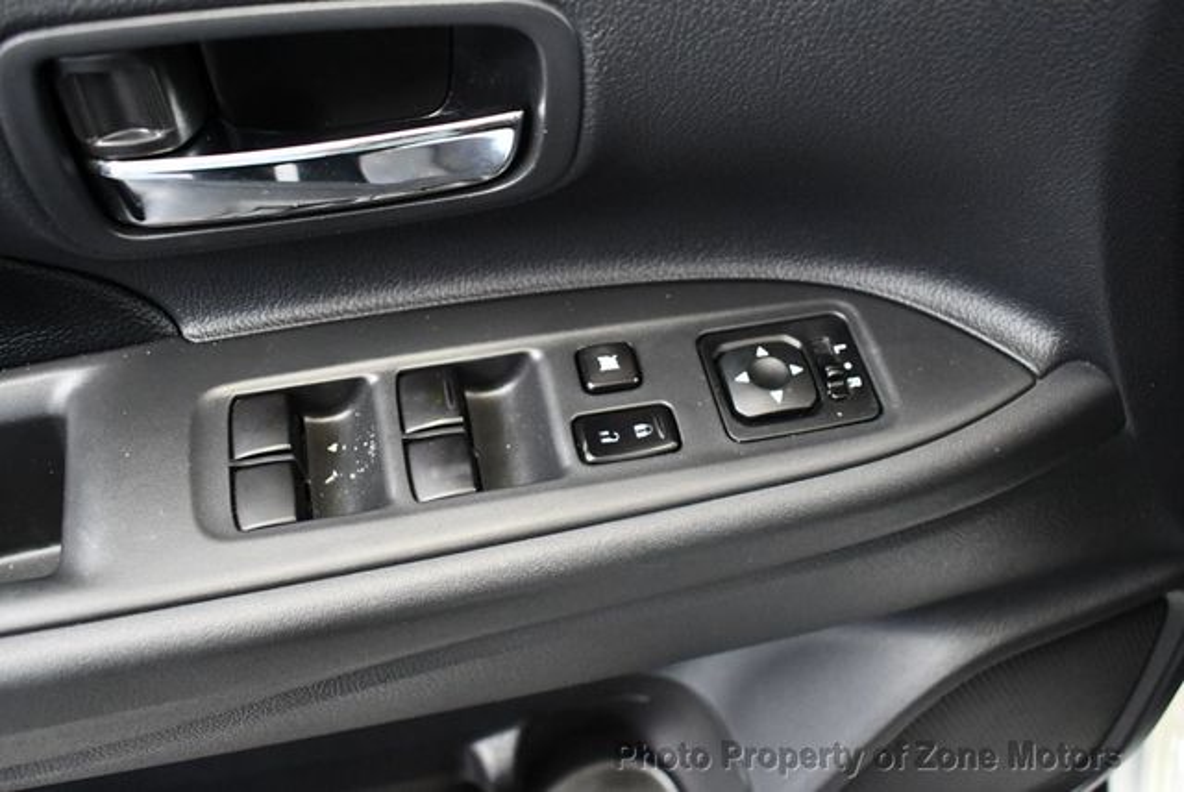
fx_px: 1185
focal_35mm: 36
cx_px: 592
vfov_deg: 36.9
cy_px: 396
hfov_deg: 53.1
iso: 4000
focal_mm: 18
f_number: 3.5
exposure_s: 1/60
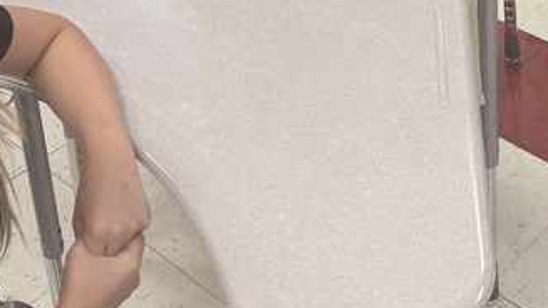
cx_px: 384
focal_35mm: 82
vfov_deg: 13.6
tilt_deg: -25.1
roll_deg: +4.2
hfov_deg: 25.7
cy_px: -196
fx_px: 1192
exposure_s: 1/120
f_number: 1.78
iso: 200
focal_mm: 6.76
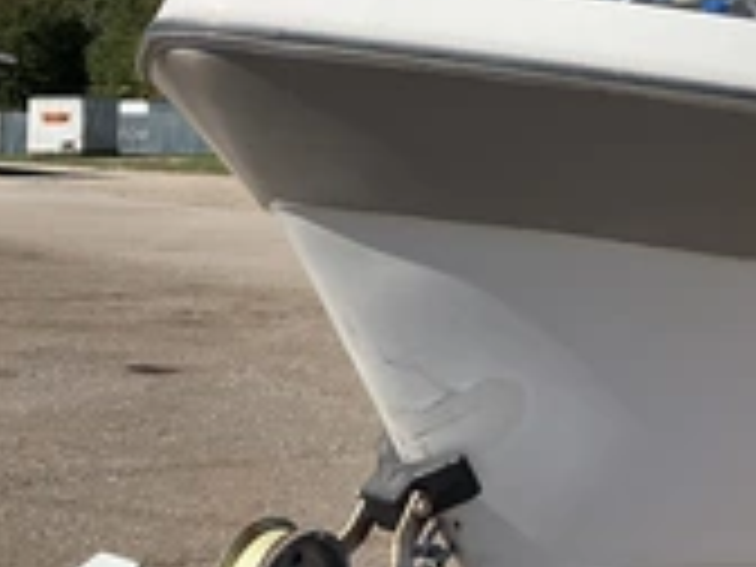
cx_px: 702
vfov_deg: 20.7
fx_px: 1507
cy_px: 27
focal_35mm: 69
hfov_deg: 27.0
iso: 25
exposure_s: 1/2141
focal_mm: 3
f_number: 1.8
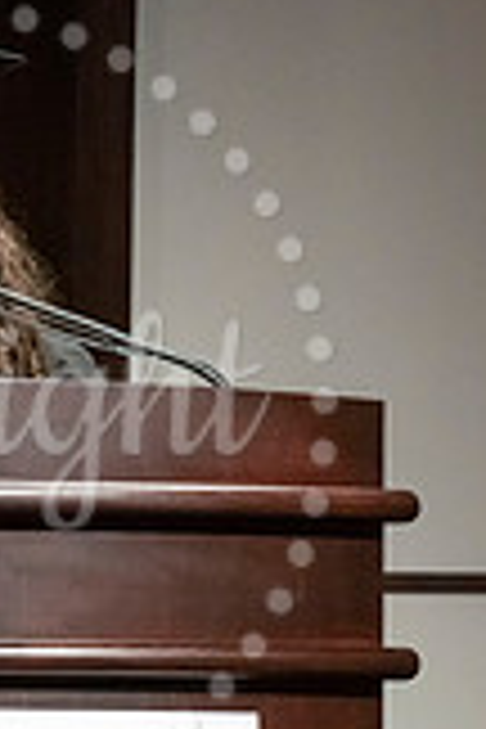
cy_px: 410
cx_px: -86
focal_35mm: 527
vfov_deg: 3.9
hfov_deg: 2.6
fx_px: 10671
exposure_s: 1/200
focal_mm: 190
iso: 6400
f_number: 8
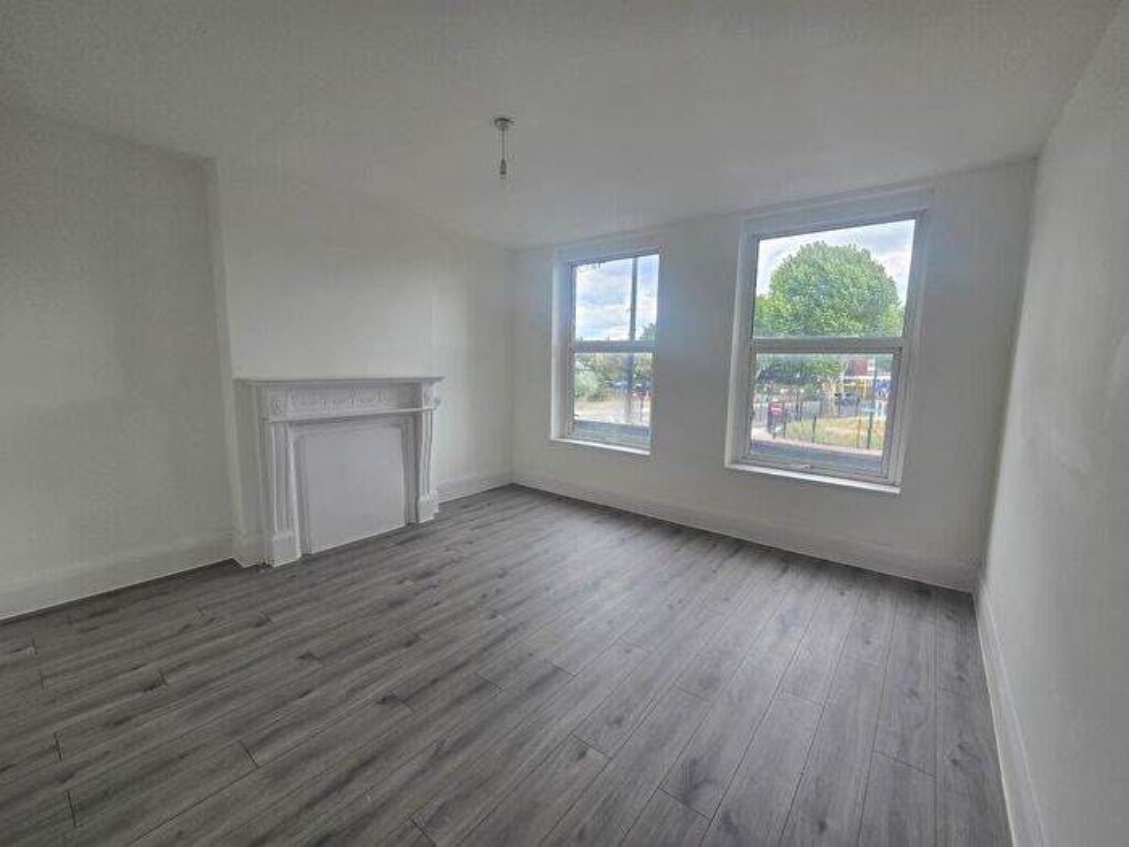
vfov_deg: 89.9
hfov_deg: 106.2
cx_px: 564
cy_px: 424
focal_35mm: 13
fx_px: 424
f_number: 2.2
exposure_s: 1/176
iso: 50
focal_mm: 2.2
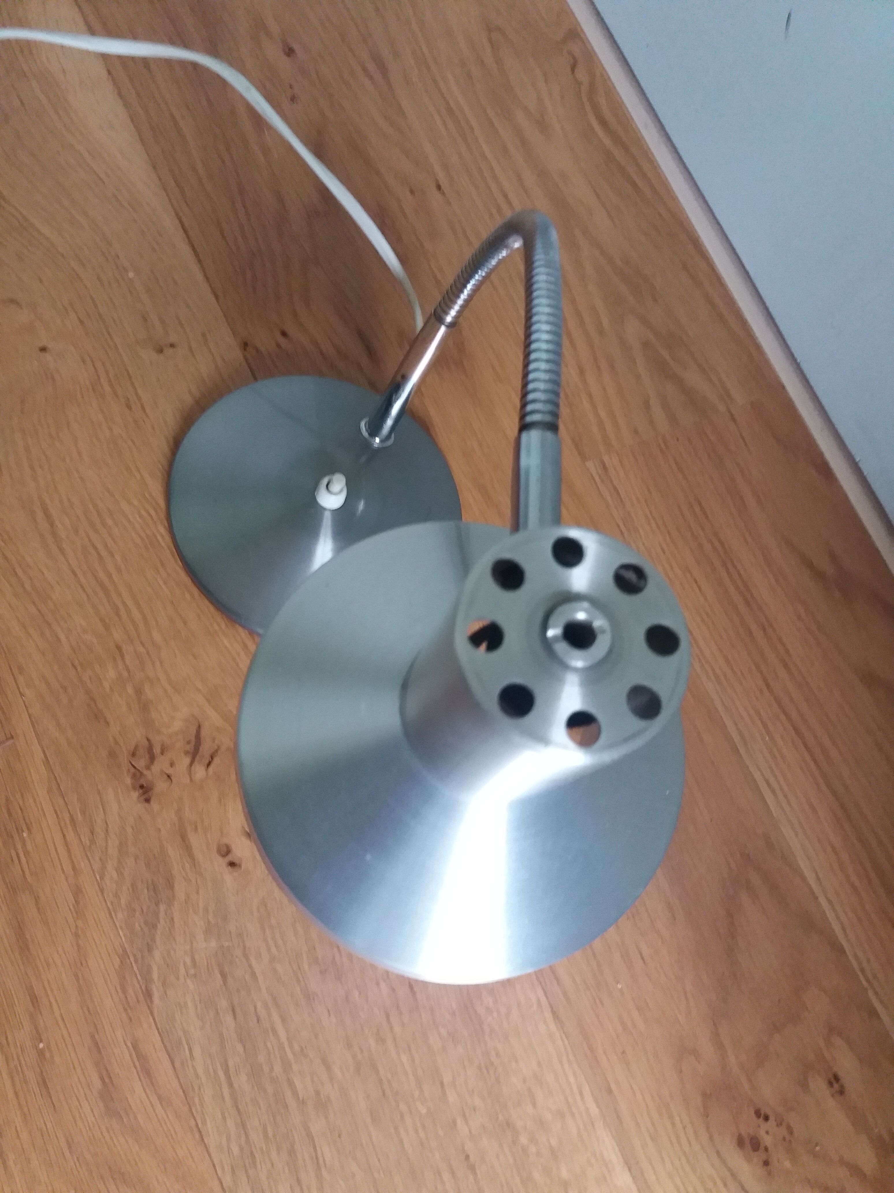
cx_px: 447
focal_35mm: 28
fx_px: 964
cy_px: 596
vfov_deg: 63.4
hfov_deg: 49.7
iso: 250
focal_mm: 3.7
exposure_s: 1/17
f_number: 1.9
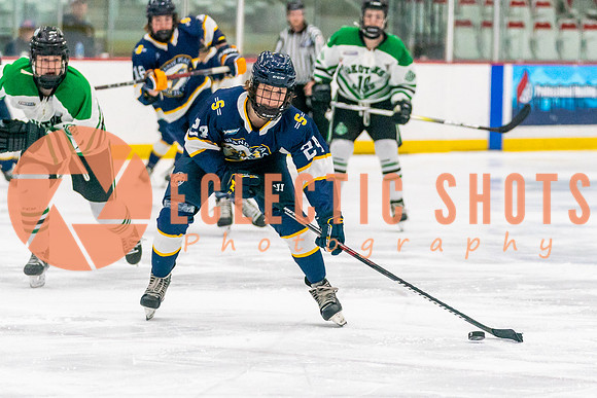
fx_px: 3698
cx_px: 241
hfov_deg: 9.2
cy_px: 231
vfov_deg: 6.2
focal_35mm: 223
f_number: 2.8
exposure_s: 1/1600
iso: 4000
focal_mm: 118
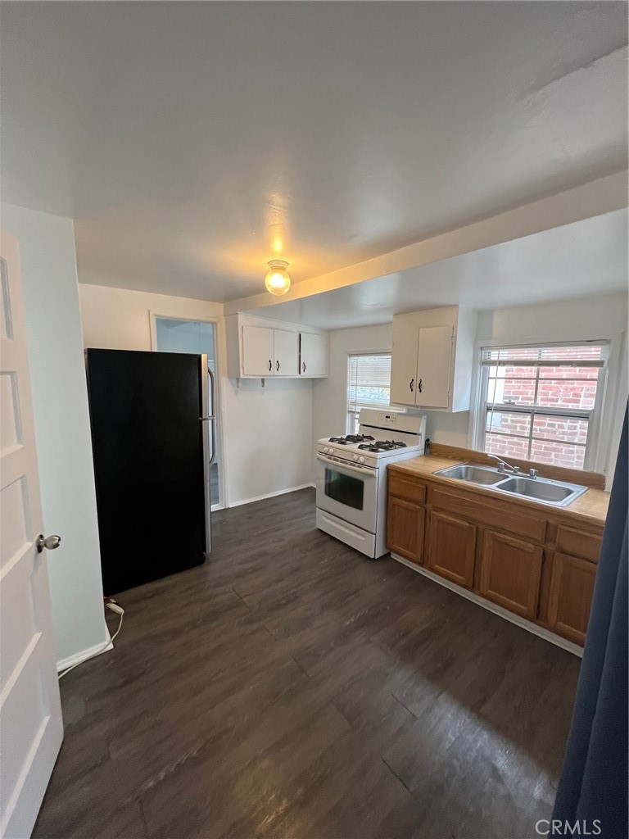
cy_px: 420
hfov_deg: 89.9
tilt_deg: -7.4
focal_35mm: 13
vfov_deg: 106.2
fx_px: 315
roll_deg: +0.1
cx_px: 314
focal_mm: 1.57
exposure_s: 1/120
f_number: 1.8
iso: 250
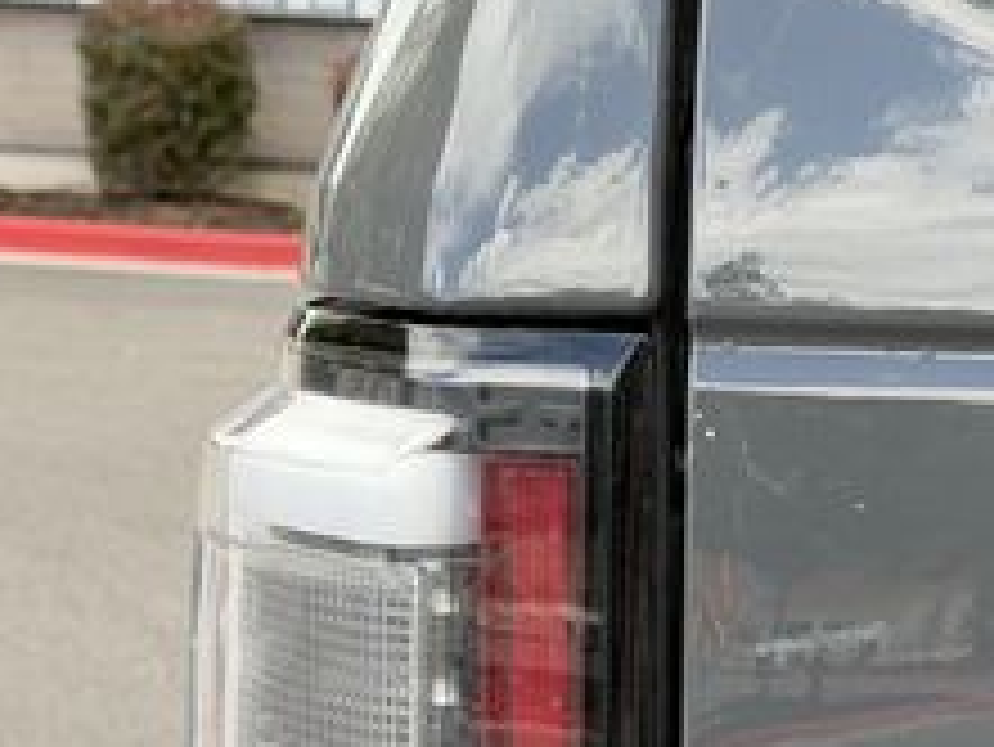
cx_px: 1007
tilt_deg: -10.9
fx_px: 3994
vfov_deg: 10.5
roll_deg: -2.5
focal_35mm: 139
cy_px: 837
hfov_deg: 14.0
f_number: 1.78
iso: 100
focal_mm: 6.76
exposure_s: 1/740
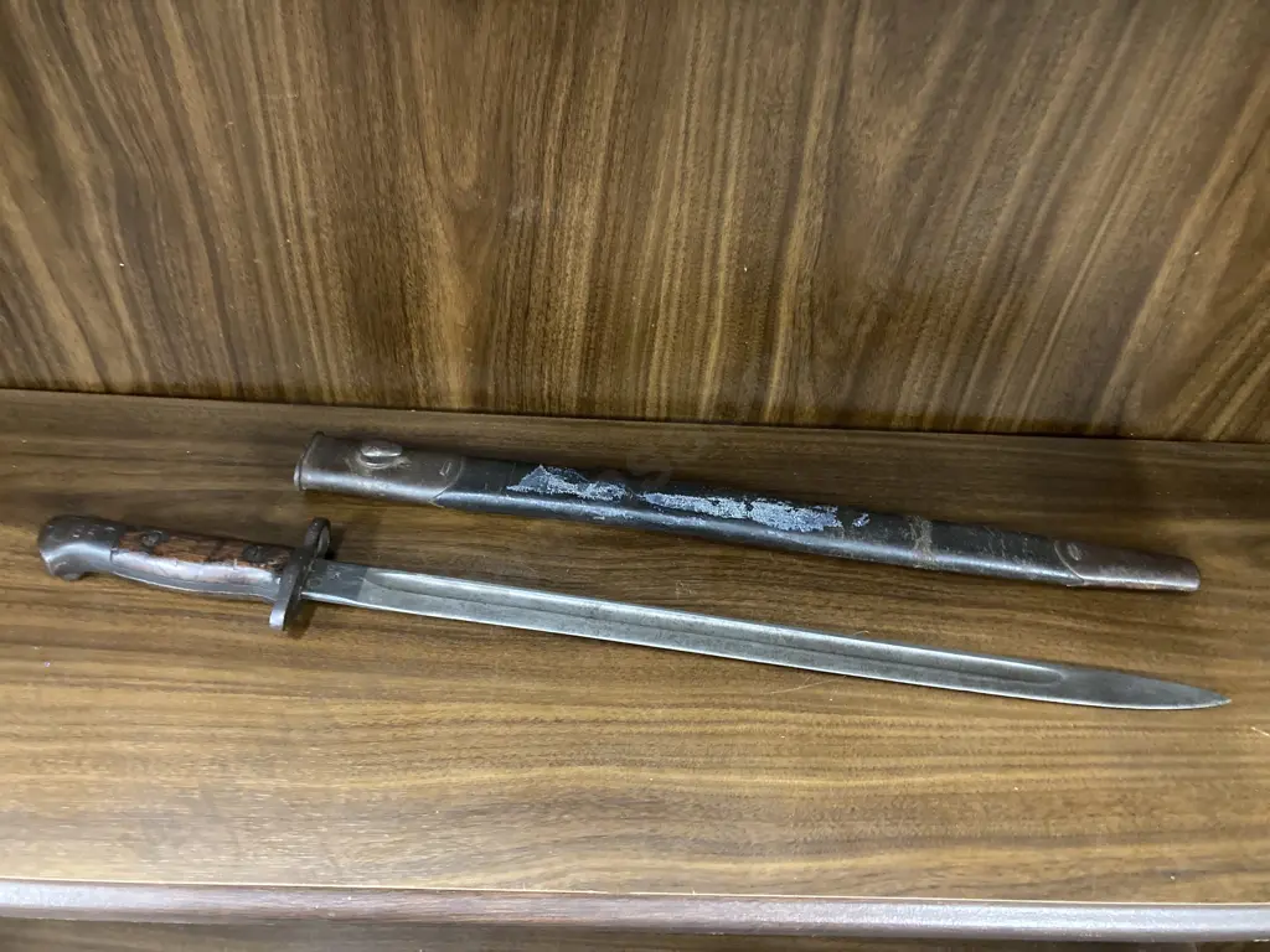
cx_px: 635
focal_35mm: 28
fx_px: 1027
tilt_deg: -47.0
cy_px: 476
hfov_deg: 63.4
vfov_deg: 49.7
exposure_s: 1/25
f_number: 1.8
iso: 640
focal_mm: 3.99
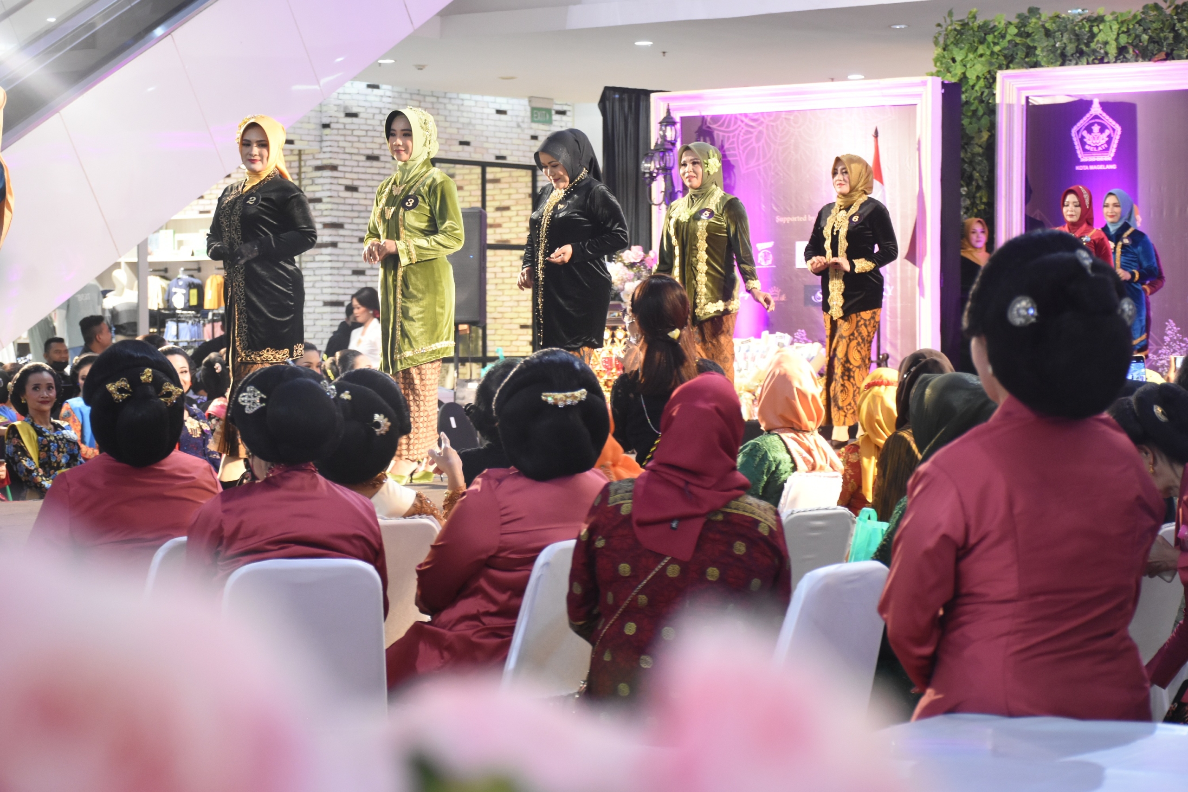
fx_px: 2475
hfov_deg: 27.0
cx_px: 594
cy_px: 396
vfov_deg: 18.2
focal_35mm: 75
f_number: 4.8
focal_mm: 50
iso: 1600
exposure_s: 1/25
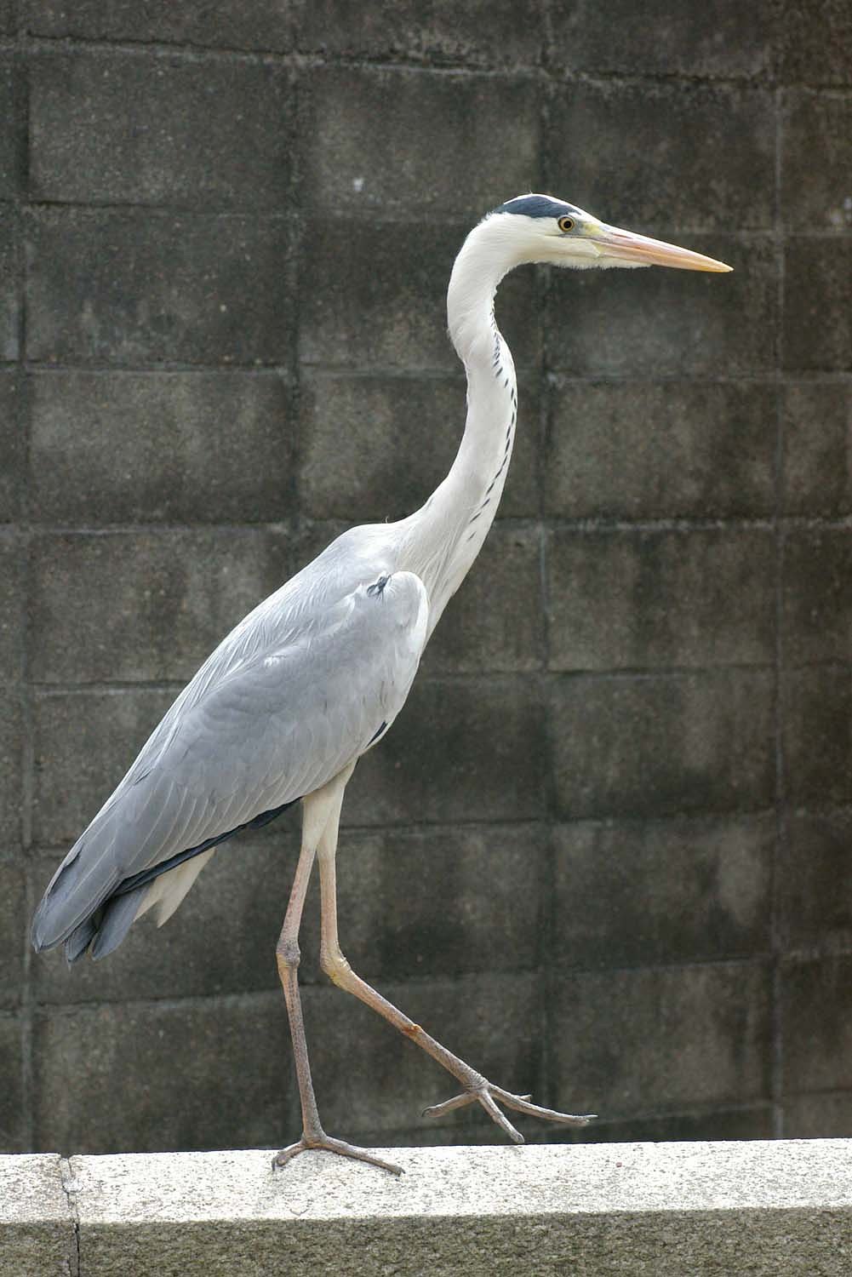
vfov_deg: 15.2
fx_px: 4789
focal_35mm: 135
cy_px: 638
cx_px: 426
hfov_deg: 10.2
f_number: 6.7
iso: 800
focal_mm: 90
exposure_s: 1/350
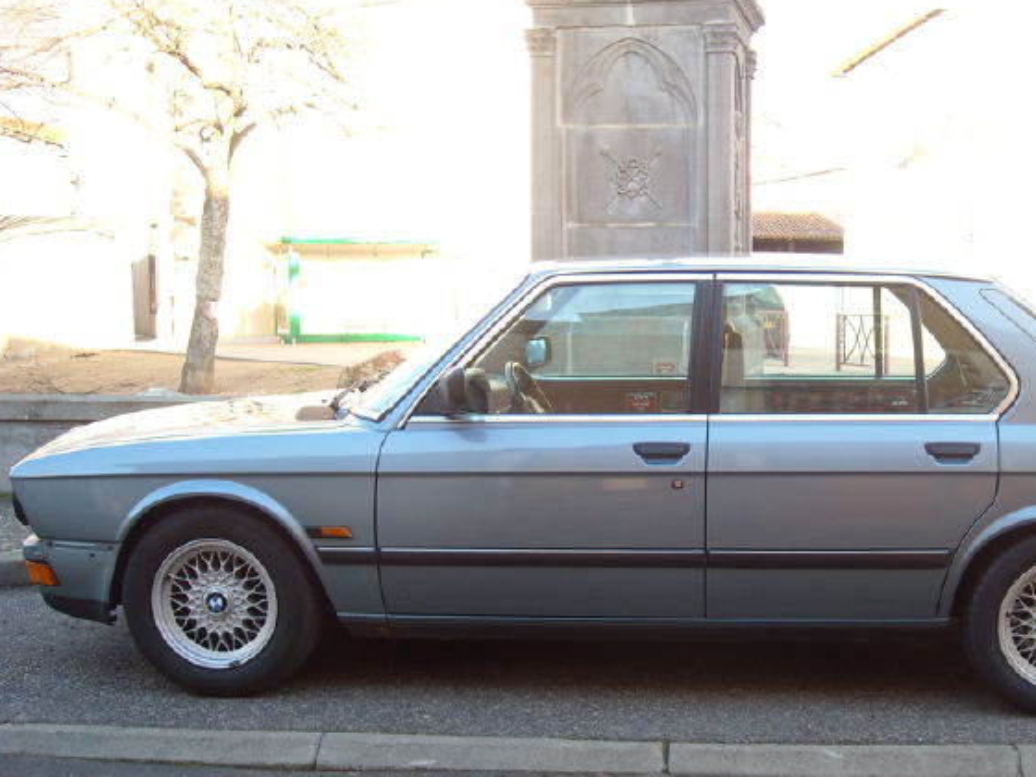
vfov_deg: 29.0
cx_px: 707
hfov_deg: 37.7
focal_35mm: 50
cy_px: 503
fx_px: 1496
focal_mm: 5.7
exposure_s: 1/57
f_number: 2.8
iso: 64
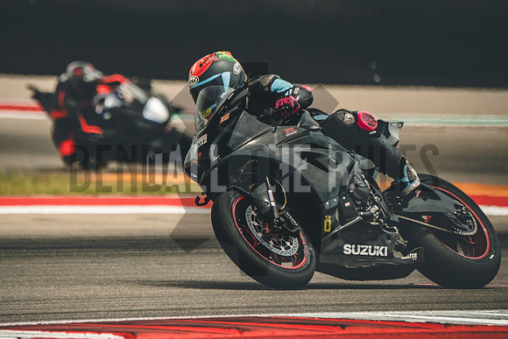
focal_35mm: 703
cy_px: 167
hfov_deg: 2.9
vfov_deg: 2.0
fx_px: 9919
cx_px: 233
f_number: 5.6
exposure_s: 1/2500
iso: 1000
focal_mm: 400
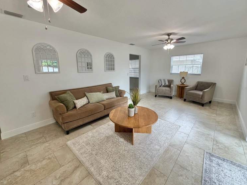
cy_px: 88
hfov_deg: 98.2
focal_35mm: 15
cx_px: 125
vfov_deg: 81.7
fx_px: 107
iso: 200
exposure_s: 1/120
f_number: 2.2
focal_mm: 2.22
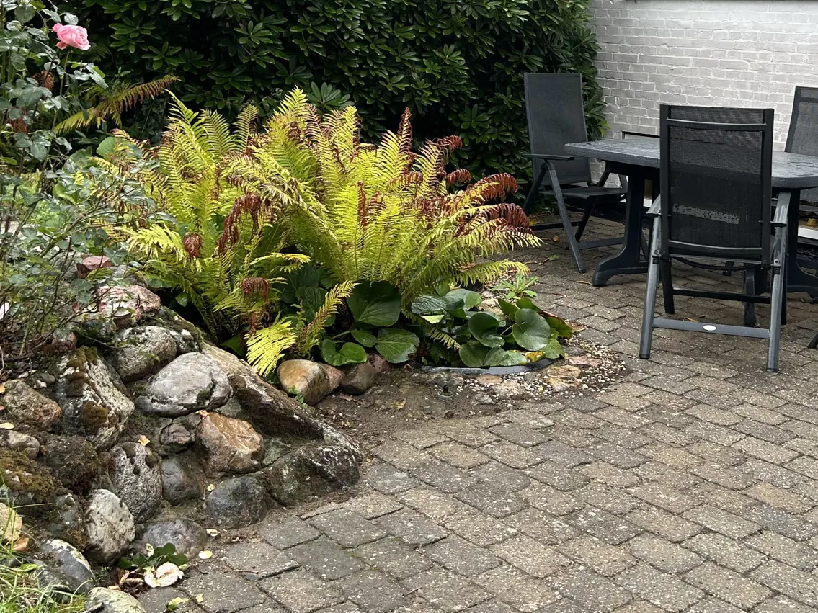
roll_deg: -2.4
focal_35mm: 44
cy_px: 151
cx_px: 548
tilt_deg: -6.2
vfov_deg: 32.2
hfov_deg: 42.4
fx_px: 1040
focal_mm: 5.7
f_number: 1.5
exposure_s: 1/349
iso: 50
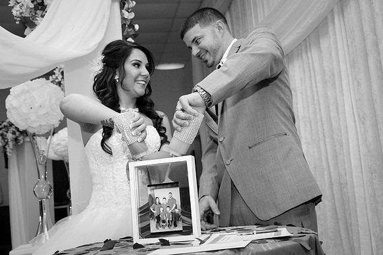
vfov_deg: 31.9
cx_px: 192
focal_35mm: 42
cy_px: 128
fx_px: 447
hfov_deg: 46.4
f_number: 5.6
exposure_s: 1/125
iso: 3200
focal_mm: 42
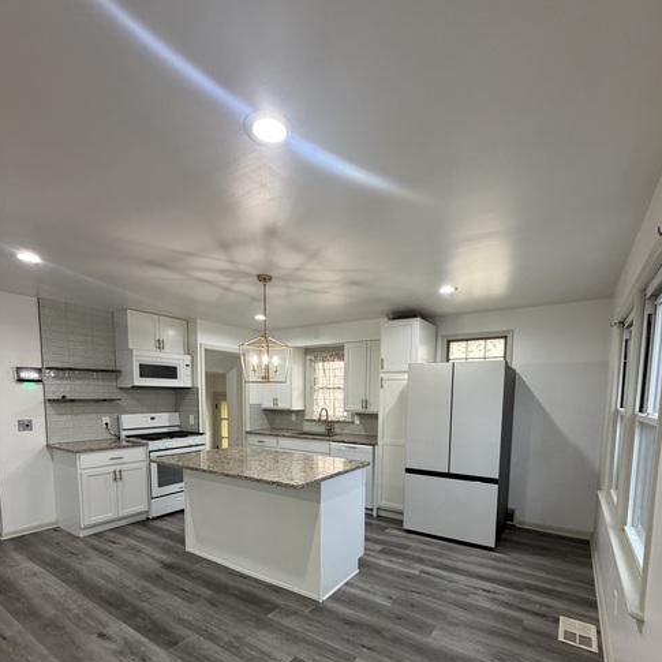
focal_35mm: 17
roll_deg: -1.4
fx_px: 368
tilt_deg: -5.2
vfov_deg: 81.5
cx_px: 339
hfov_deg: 84.0
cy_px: 433
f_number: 2.2
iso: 250
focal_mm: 2.22
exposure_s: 1/120
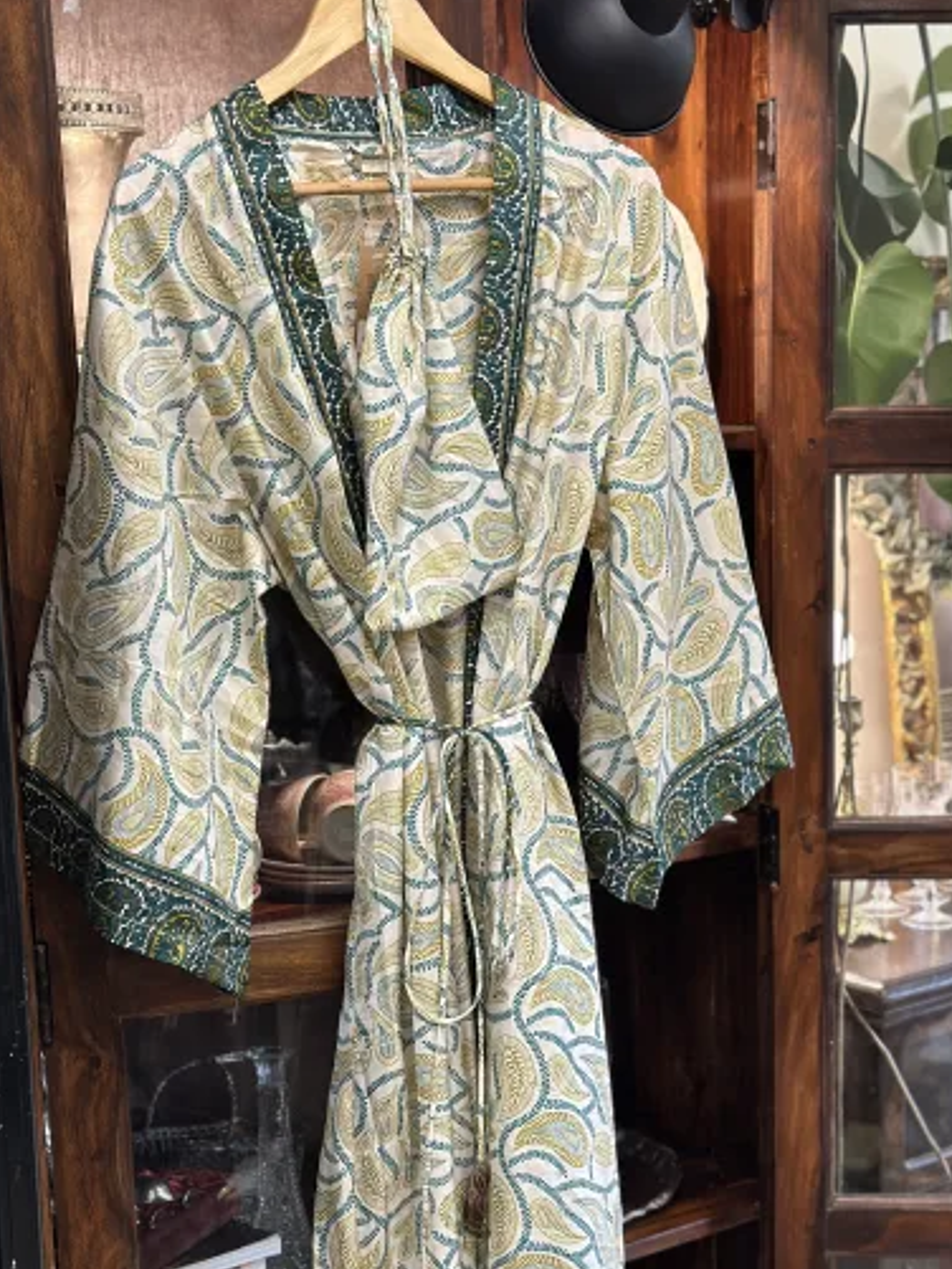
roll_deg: -0.1
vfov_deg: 28.7
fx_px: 2456
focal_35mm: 67
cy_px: 859
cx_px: 652
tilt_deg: -12.9
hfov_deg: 21.8
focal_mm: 6.86
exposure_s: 1/60
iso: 160
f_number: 1.78
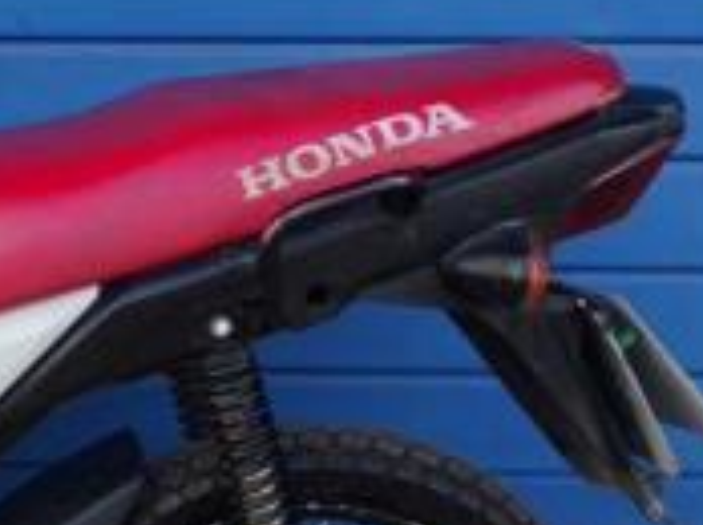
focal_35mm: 103
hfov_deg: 17.0
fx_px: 2089
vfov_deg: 14.3
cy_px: 392
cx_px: -404
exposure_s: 1/120
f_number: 1.8
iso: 164
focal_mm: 4.26
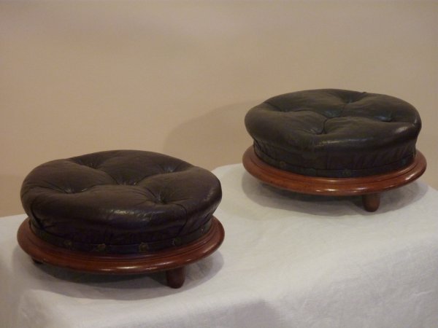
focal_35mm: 137
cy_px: 164
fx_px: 1733
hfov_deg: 14.4
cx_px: 219
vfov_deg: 10.8
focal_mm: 22.5
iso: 400
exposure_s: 1/20
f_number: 4.5
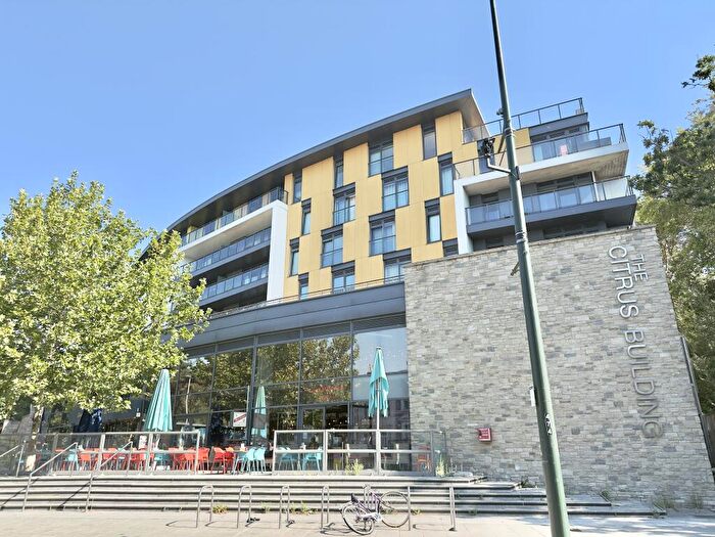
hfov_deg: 71.6
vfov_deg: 56.8
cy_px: 268
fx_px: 496
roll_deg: -0.5
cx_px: 358
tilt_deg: +20.8
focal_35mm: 24
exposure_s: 1/1770
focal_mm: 6.76
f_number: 1.78
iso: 80
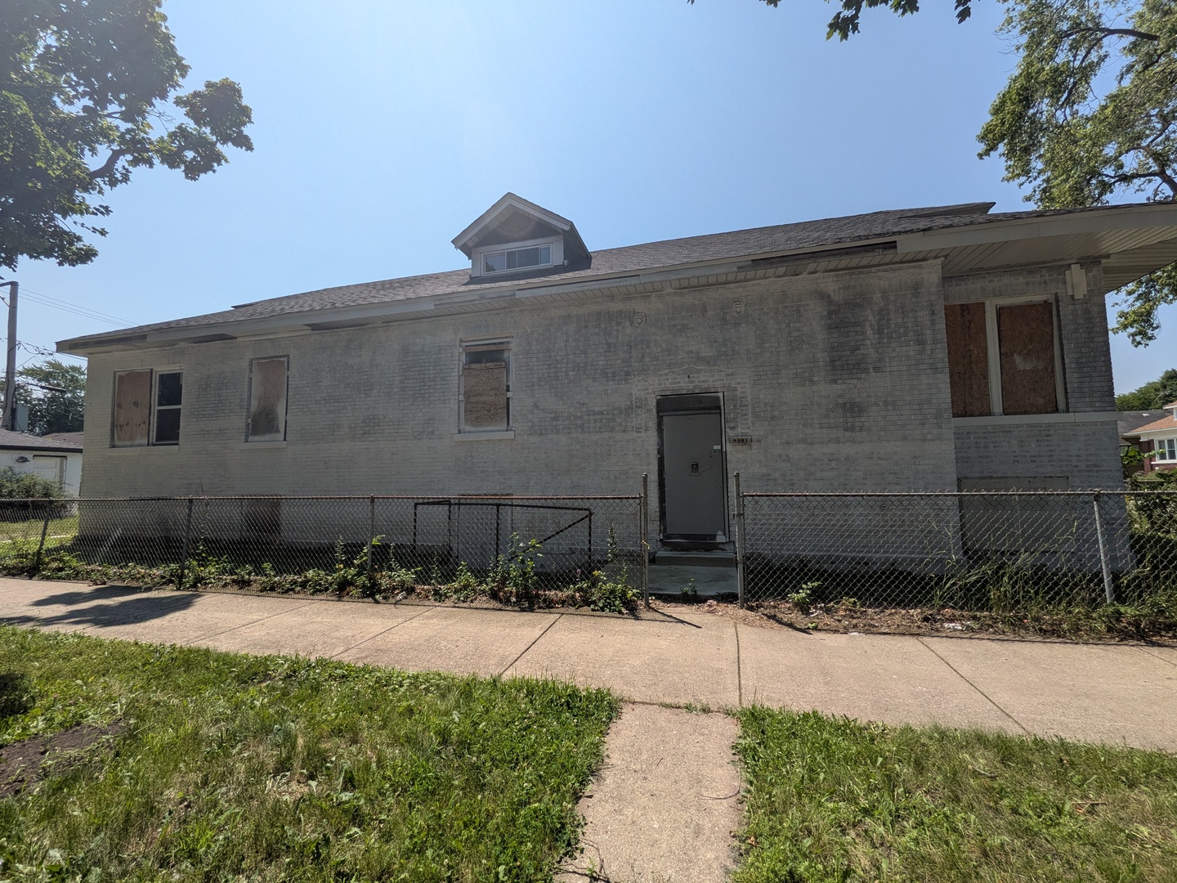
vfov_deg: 85.7
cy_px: 442
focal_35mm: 14
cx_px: 588
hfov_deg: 102.1
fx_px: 476
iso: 48
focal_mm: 1.85
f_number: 2.2
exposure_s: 1/1887
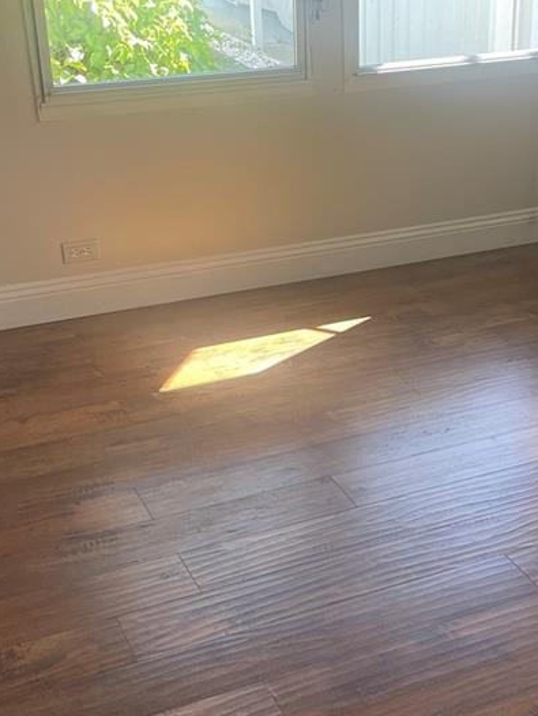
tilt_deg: -26.8
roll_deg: -1.1
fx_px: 1180
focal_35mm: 57
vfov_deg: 33.7
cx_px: 413
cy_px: 400
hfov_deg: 25.3
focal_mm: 5.1
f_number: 1.6
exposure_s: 1/120
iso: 125
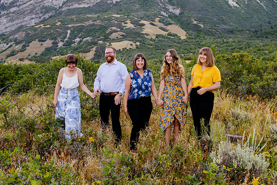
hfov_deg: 41.4
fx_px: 366
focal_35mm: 48
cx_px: 148
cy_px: 58
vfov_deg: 28.1
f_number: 7.1
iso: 800
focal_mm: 28
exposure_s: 1/200
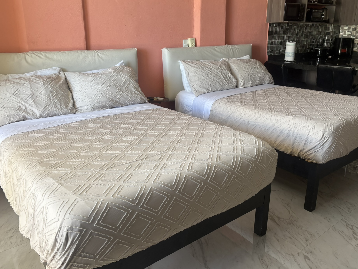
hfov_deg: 61.6
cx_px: 193
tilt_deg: -16.3
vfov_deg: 48.2
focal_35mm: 29
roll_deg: +0.1
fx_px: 300
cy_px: 121
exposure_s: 1/121
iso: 100
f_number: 1.6
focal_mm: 5.96
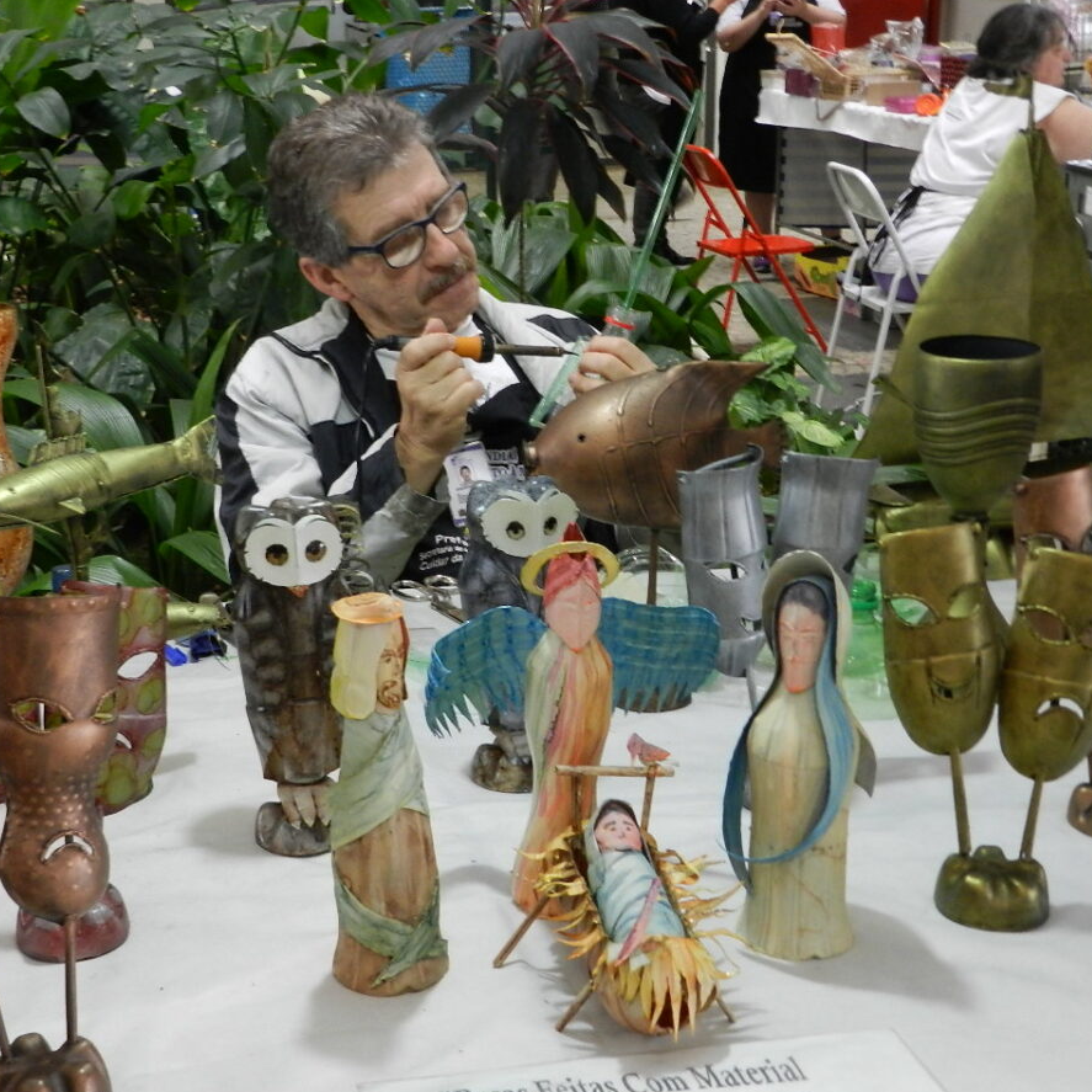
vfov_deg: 31.1
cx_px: 449
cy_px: 552
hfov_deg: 31.0
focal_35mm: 55
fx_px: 1963
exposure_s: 1/15
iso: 400
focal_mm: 8.1
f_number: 4.2
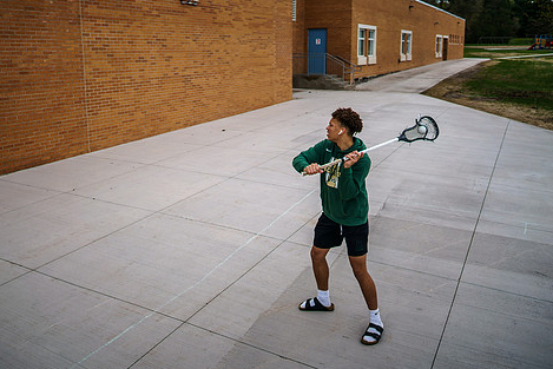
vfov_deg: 40.8
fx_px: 492
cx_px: 256
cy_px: 131
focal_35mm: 32
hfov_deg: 58.6
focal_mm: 24
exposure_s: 1/8000
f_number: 1.4
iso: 100
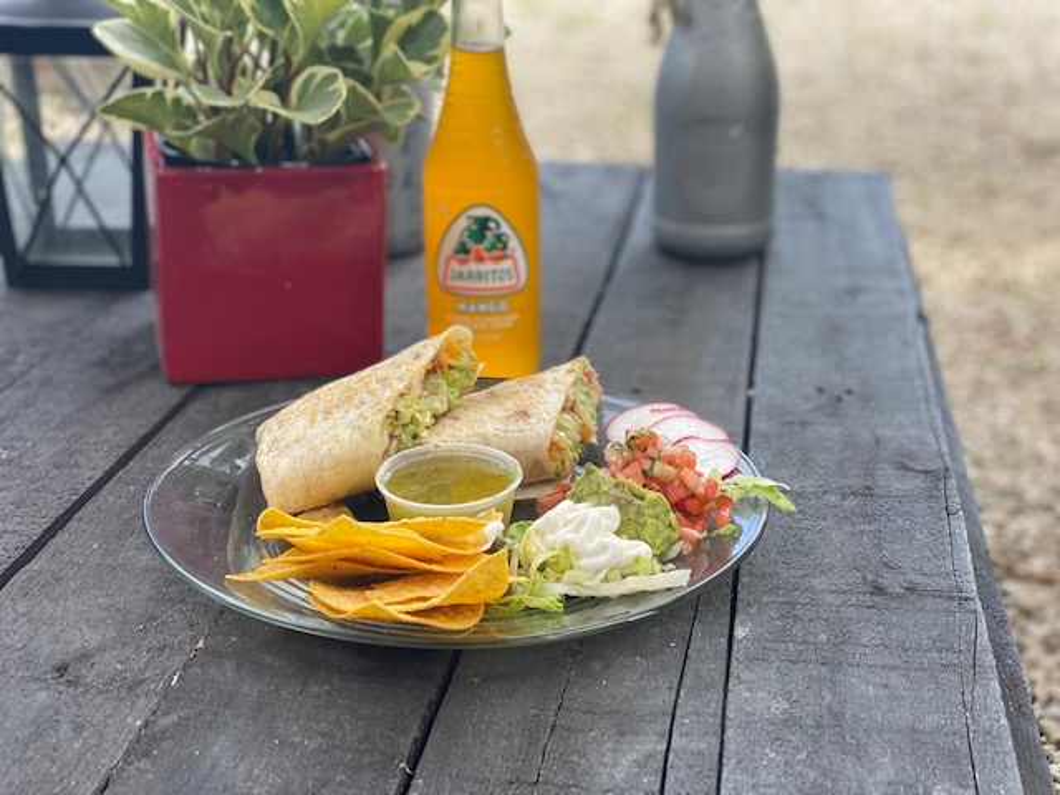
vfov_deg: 28.0
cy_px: 398
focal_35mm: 52
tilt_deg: -21.7
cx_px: 530
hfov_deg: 36.8
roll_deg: -0.1
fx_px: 1592
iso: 20
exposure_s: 1/173
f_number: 2
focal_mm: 6
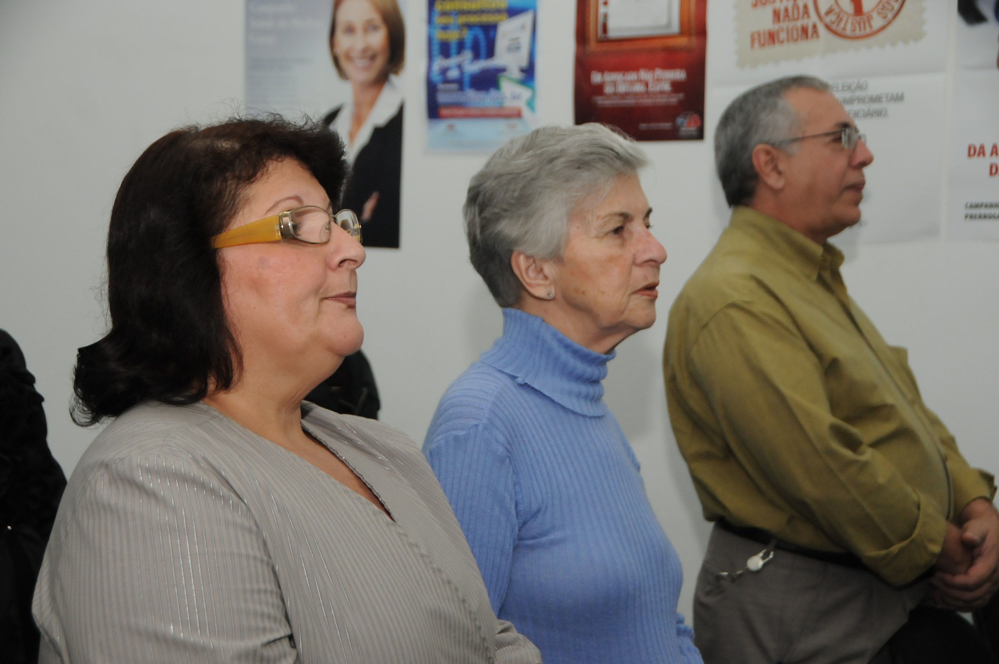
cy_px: 332
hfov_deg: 31.9
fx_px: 1746
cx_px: 500
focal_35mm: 63
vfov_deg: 21.5
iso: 1250
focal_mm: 42
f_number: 4.5
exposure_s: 1/250
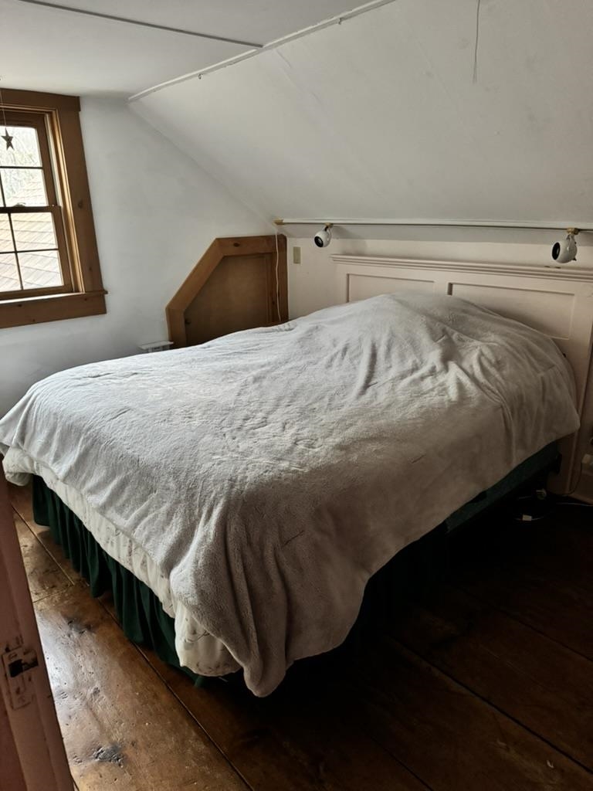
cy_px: 396
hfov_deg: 56.8
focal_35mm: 24
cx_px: 296
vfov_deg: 71.6
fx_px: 548
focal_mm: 6.76
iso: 800
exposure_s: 1/30
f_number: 1.78
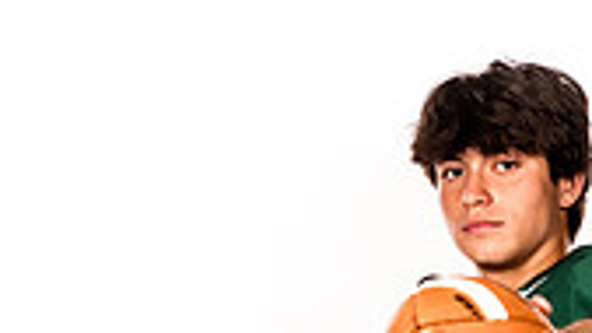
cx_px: 497
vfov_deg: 7.1
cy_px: 778
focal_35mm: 162
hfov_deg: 13.2
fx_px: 2543
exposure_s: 1/400
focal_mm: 58
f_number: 8
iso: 800
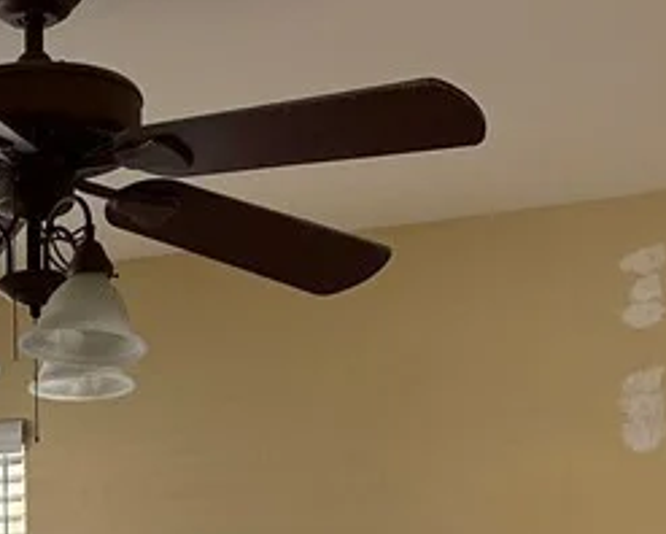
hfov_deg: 17.2
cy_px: 688
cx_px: -183
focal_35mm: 105
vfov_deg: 14.1
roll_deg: +0.4
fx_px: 2071
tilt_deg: +2.6
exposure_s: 1/121
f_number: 1.6
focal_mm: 5.1
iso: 125
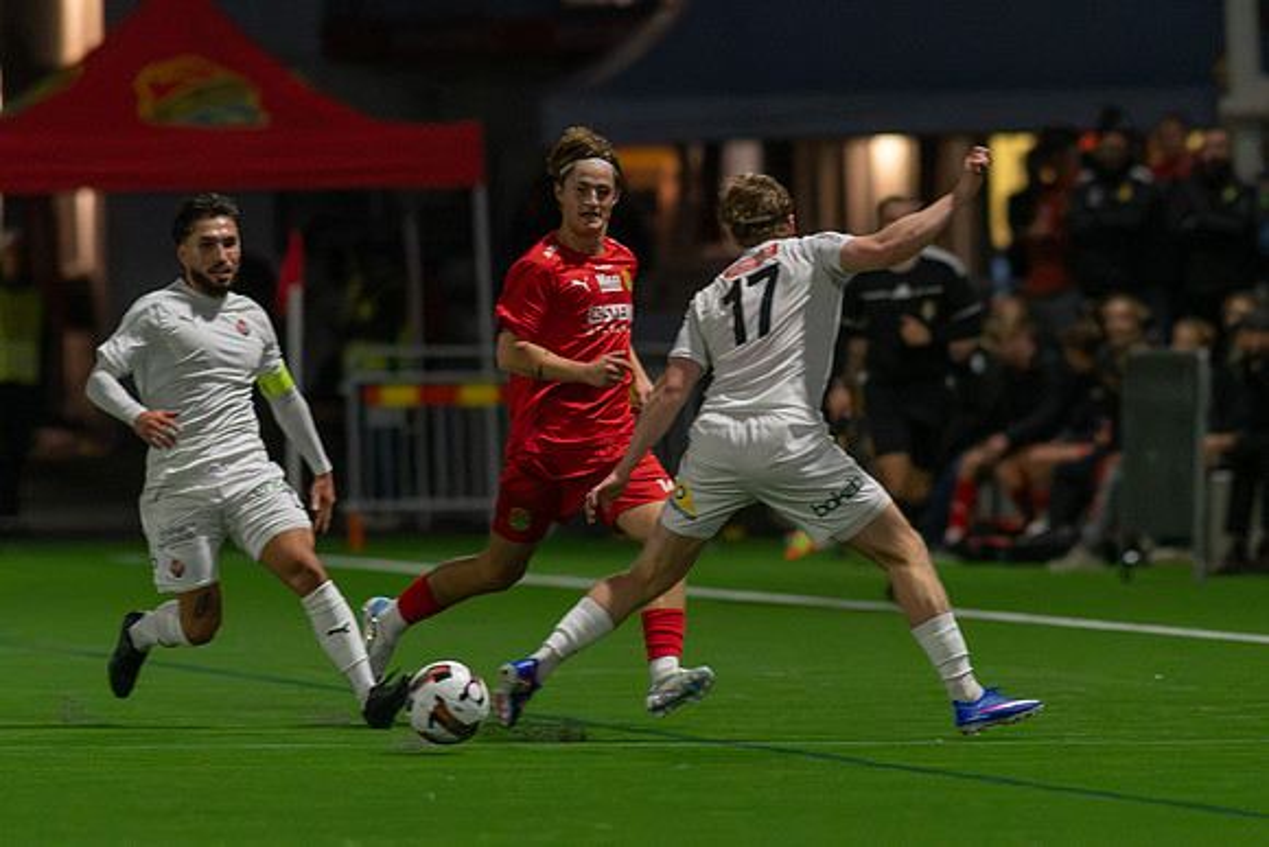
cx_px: 634
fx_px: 21154
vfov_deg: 2.3
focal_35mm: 600
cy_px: 424
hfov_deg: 3.4
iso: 8000
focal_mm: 300
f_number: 3.5
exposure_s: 1/800
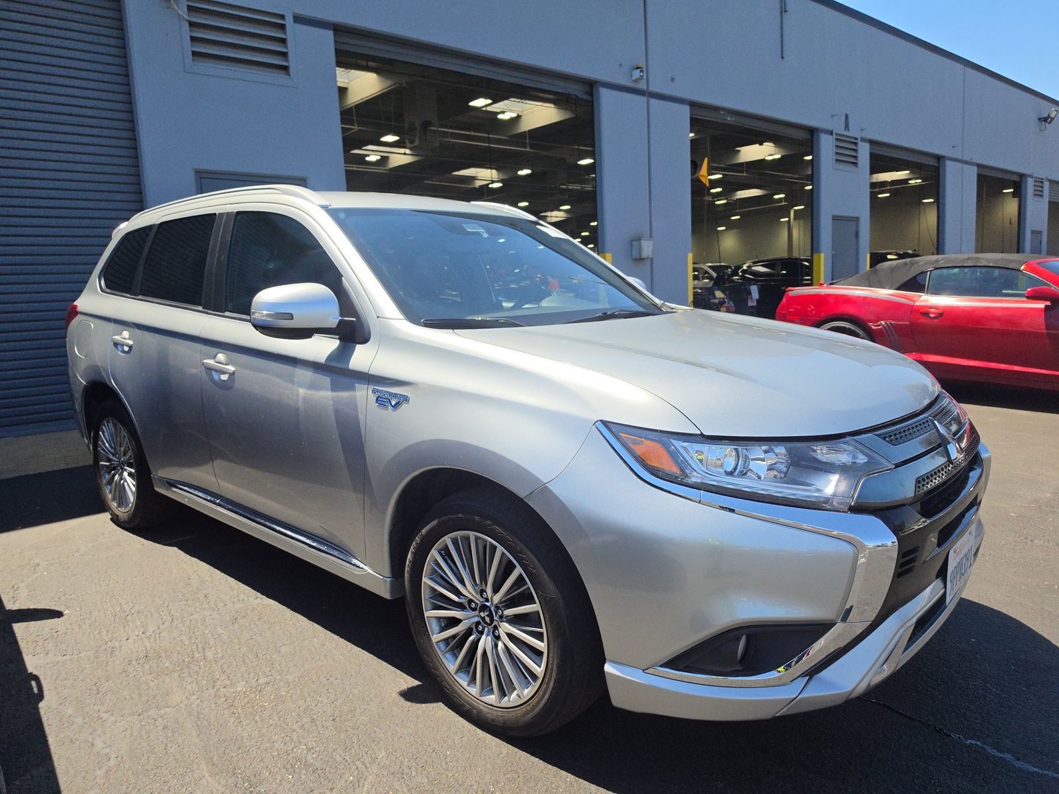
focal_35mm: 23
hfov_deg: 73.9
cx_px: 530
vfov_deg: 58.9
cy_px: 397
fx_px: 704
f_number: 1.4
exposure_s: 1/7623
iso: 65
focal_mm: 6.5
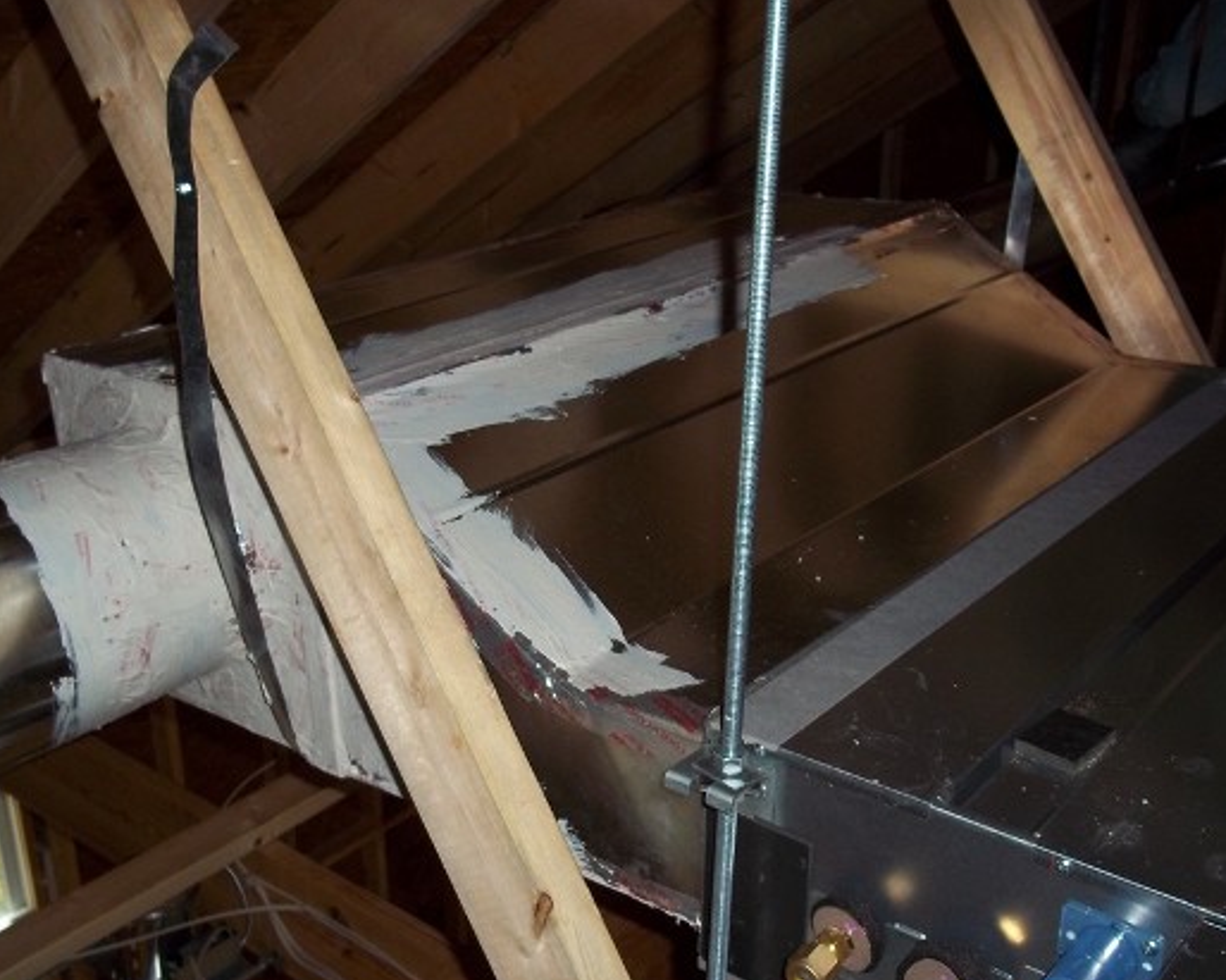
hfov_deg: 44.8
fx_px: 1487
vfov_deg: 36.5
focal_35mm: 41
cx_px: 580
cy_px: 522
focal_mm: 6.5
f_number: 3.1
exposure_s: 1/30
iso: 80
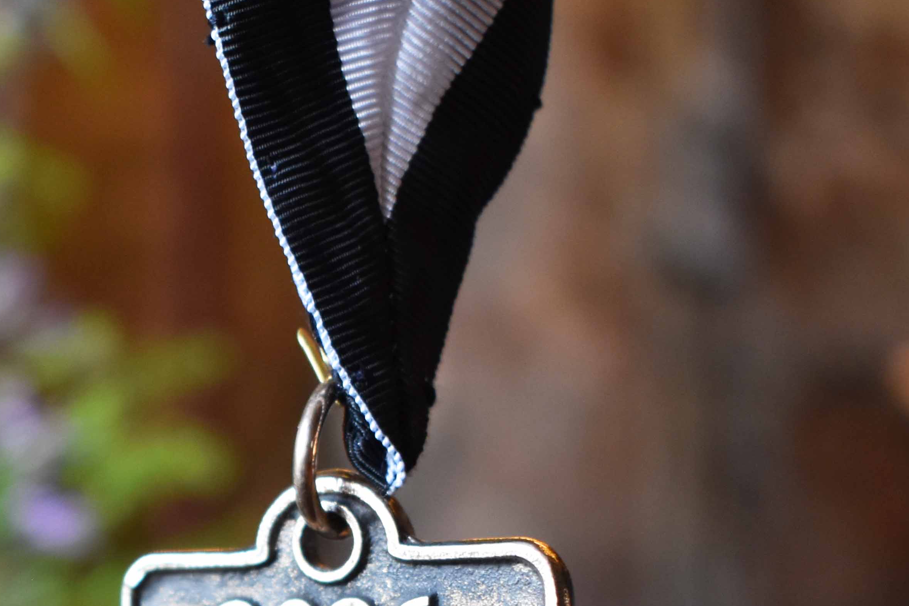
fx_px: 2828
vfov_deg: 12.1
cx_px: -94
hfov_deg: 17.6
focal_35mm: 112
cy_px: 620
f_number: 4.2
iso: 900
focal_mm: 30
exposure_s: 1/60
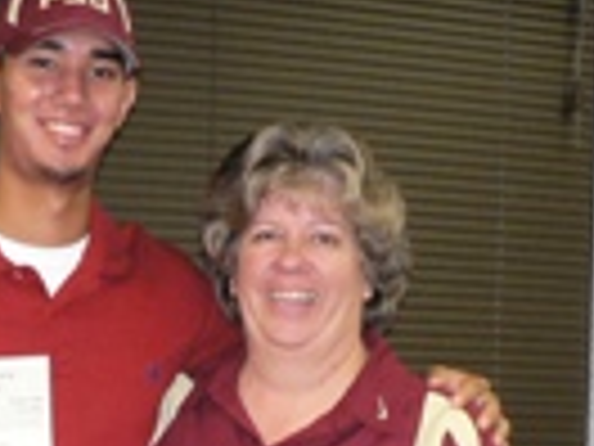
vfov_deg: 12.0
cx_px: 216
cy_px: 482
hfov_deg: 16.1
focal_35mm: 122
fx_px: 2093
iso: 300
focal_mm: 6
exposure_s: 1/60
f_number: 2.8
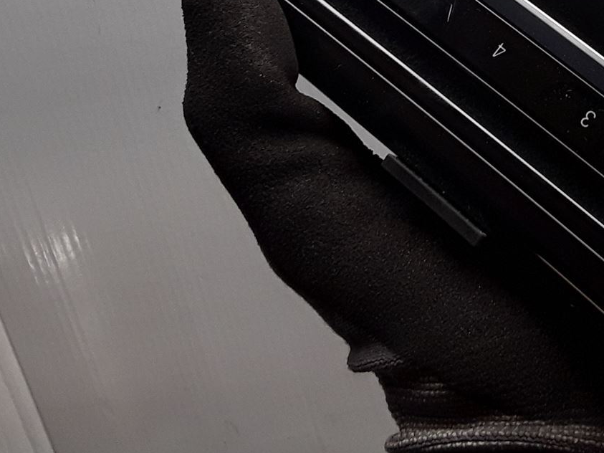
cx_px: 661
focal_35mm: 68
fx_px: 1186
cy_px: -67
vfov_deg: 20.4
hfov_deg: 26.4
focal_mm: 2.91
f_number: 1.9
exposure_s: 1/100
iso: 40
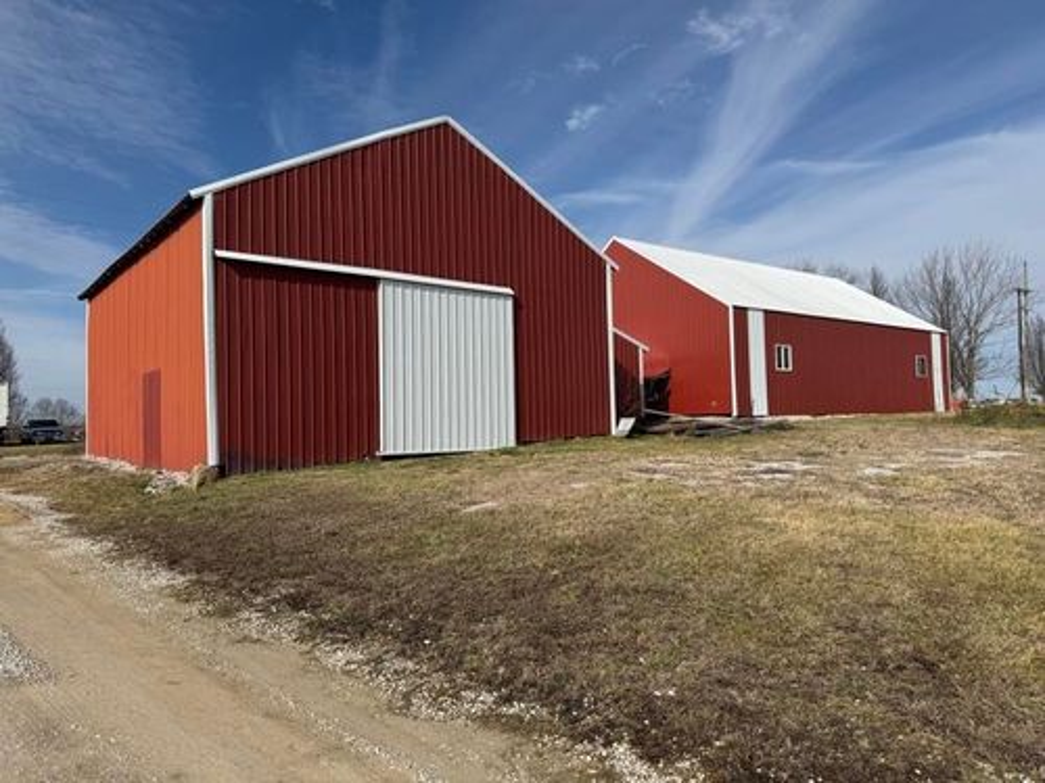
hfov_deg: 71.6
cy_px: 392
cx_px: 522
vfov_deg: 56.8
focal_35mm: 24
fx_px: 725
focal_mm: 6.76
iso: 80
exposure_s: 1/7353
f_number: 1.78
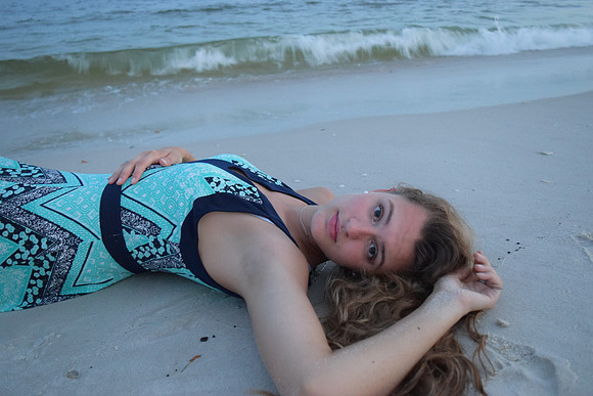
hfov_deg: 57.2
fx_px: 544
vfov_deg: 40.0
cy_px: 198
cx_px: 296
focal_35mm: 33
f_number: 3.8
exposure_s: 1/15
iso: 3200
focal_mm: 22
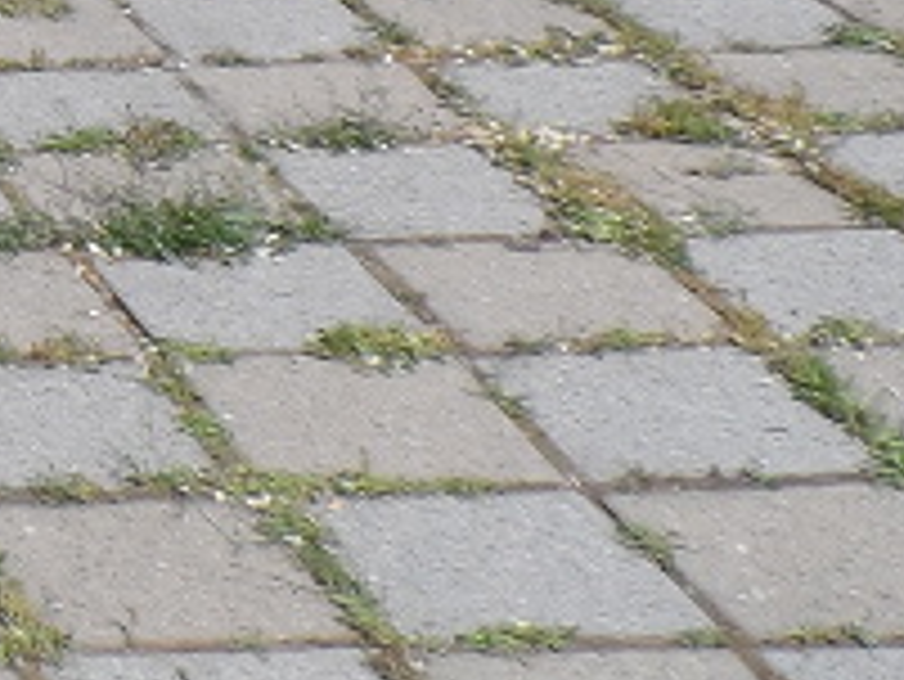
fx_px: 3188
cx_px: -1151
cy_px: -860
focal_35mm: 122
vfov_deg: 10.7
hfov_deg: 13.0
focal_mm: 4
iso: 80
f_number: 4.5
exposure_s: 1/750
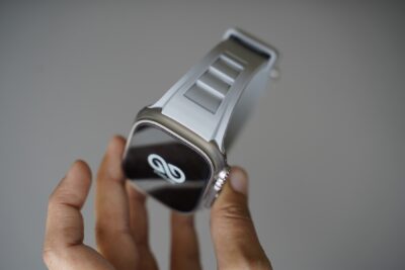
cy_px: 135
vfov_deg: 18.2
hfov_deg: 27.0
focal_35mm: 75
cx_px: 202
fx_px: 844
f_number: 4
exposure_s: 1/80
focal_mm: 75
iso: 200
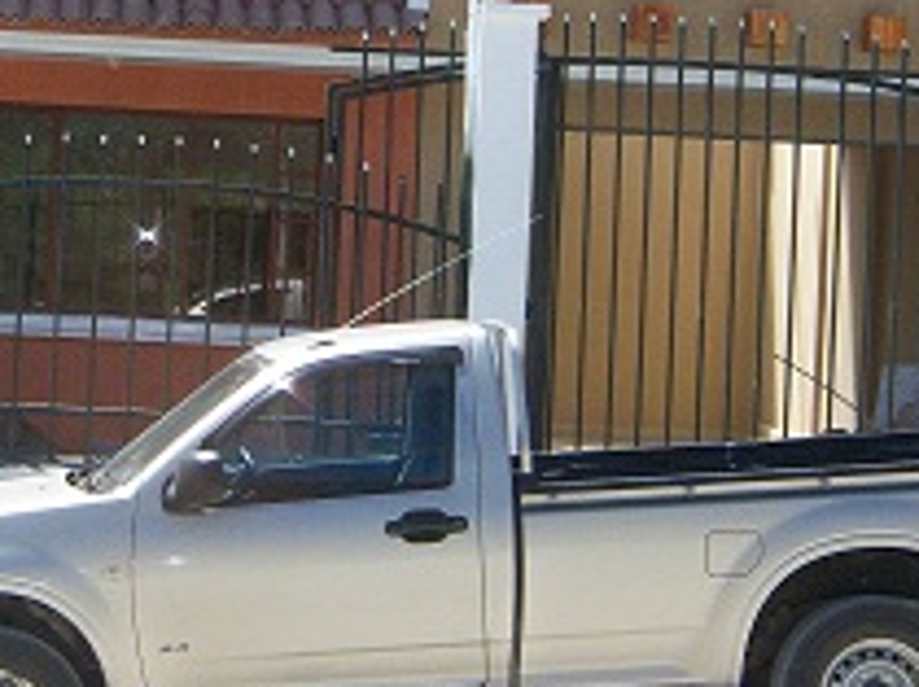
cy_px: 88
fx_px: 2731
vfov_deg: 14.2
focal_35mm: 103
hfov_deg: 18.7
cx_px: 48
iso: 160
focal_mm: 7.5
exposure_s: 1/500
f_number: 4.8
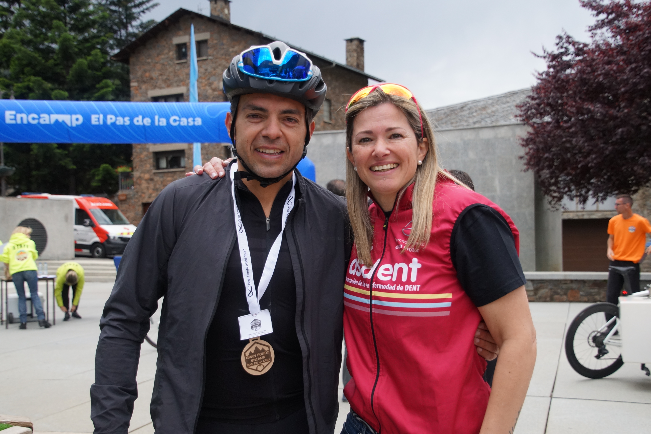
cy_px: 217
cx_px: 326
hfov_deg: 46.4
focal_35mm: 42
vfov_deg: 31.9
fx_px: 759
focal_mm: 28
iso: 640
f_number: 4
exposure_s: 1/2000
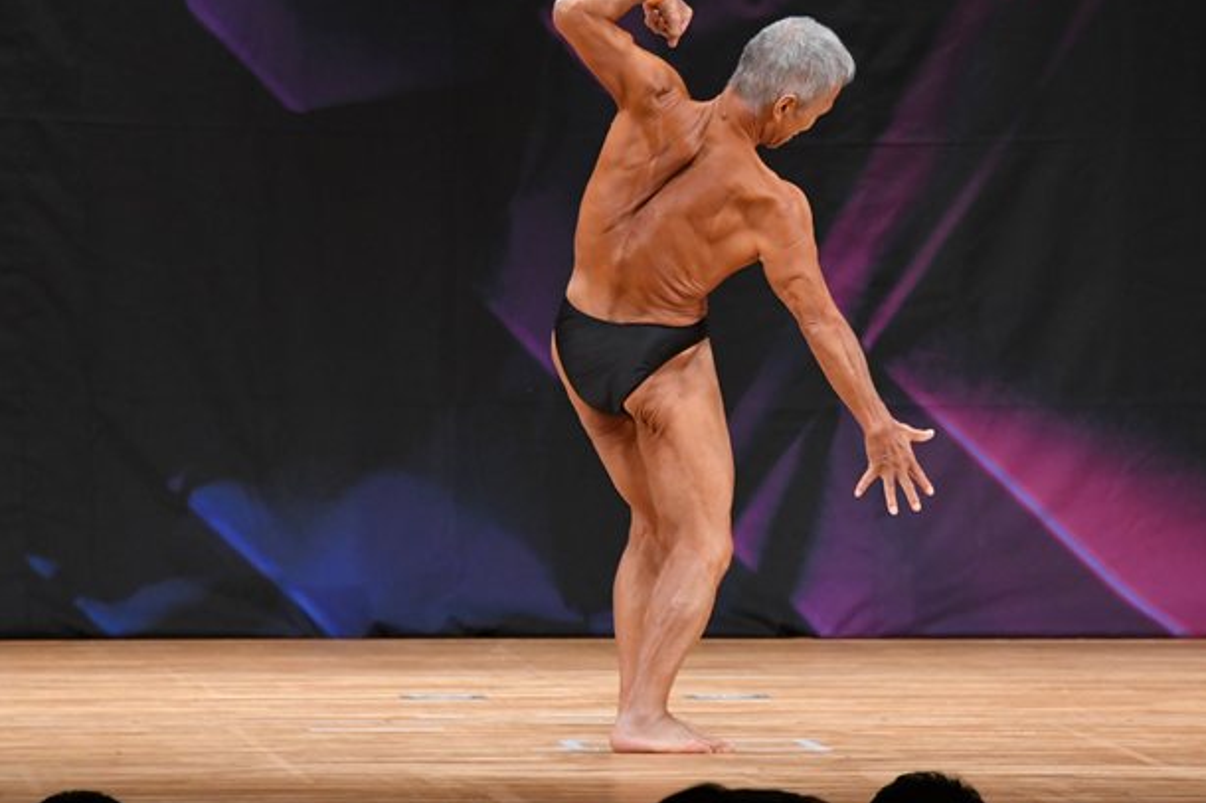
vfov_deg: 4.0
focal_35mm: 343
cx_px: 701
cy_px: 332
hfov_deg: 6.0
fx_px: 11484
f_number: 5.6
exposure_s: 1/400
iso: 3200
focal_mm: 180
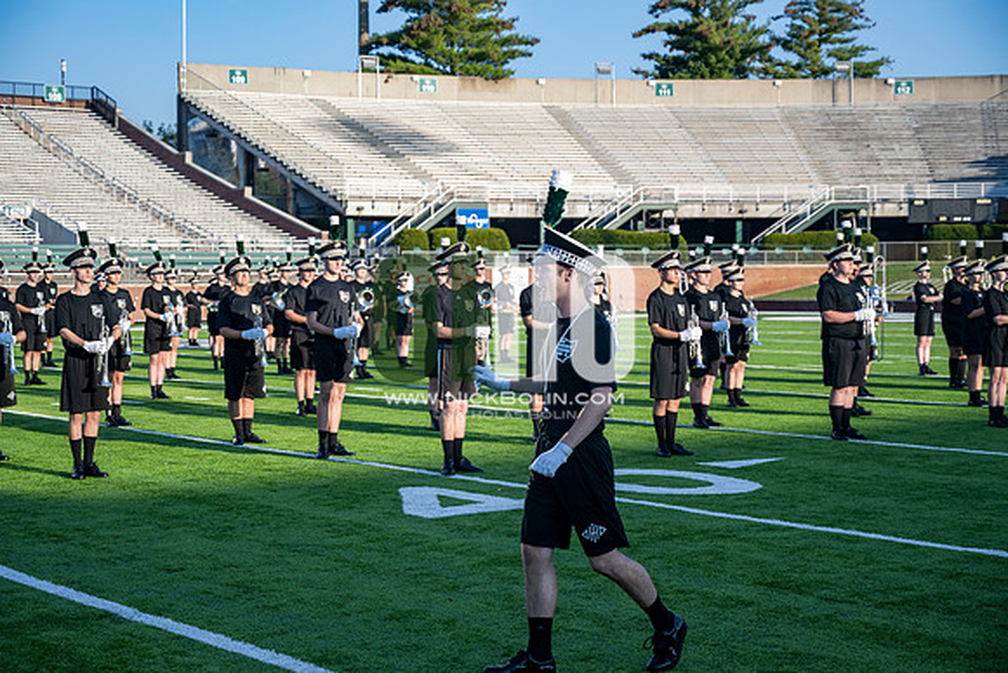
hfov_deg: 33.9
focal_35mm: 59
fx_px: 1652
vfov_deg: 23.0
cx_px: 504
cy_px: 336
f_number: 4
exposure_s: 1/1250
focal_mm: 59
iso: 320
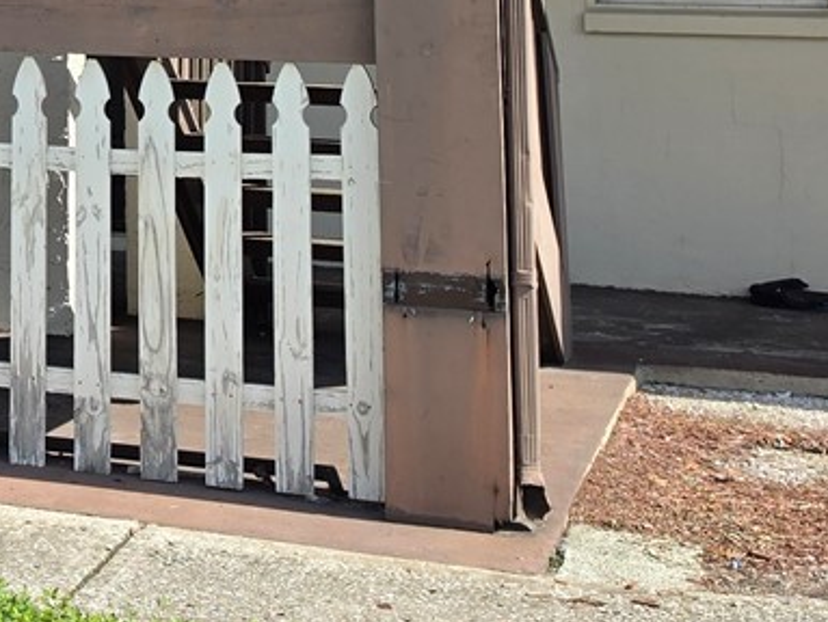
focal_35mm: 96
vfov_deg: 14.5
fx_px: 2298
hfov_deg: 18.4
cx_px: -365
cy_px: -285
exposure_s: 1/3889
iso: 64
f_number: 1.4
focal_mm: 6.5
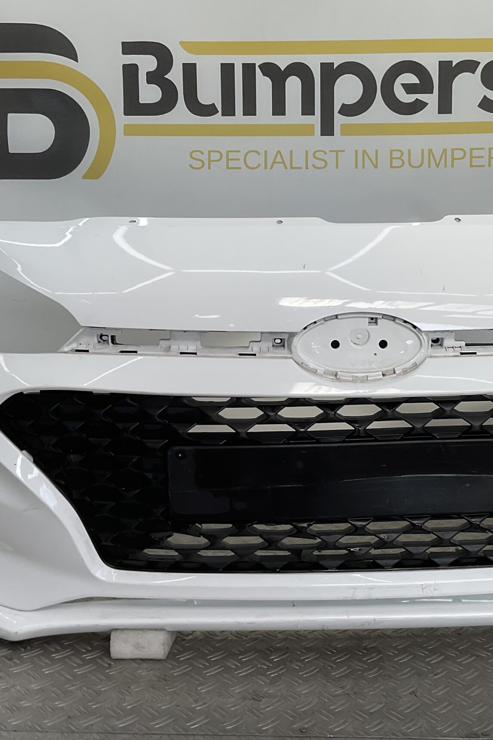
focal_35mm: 45
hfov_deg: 29.6
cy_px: 361
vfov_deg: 43.6
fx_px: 924
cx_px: 331
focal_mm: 3
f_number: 1.8
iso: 16
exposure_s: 1/397
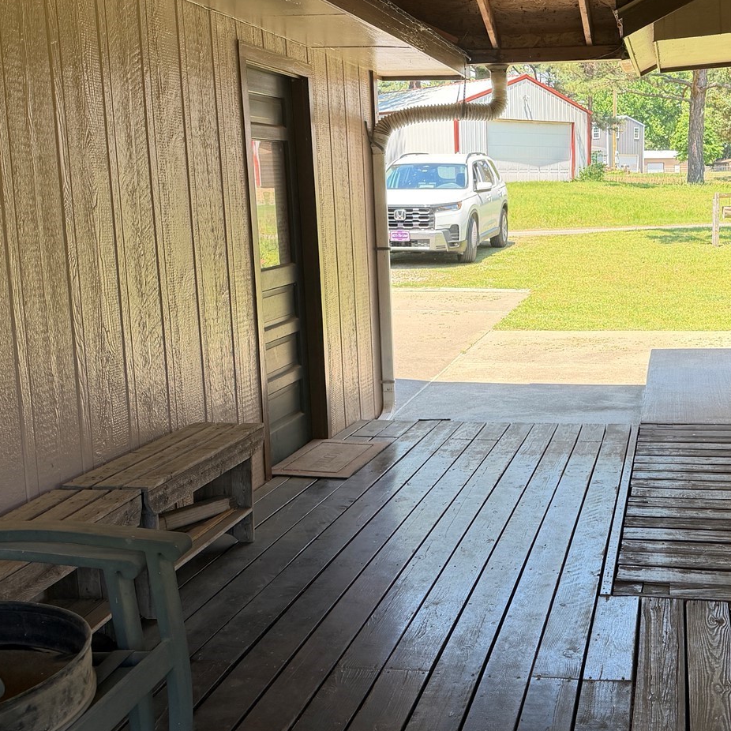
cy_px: 343
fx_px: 1051
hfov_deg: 37.7
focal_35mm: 44
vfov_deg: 38.3
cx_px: 514
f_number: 1.78
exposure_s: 1/507
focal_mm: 6.76
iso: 100
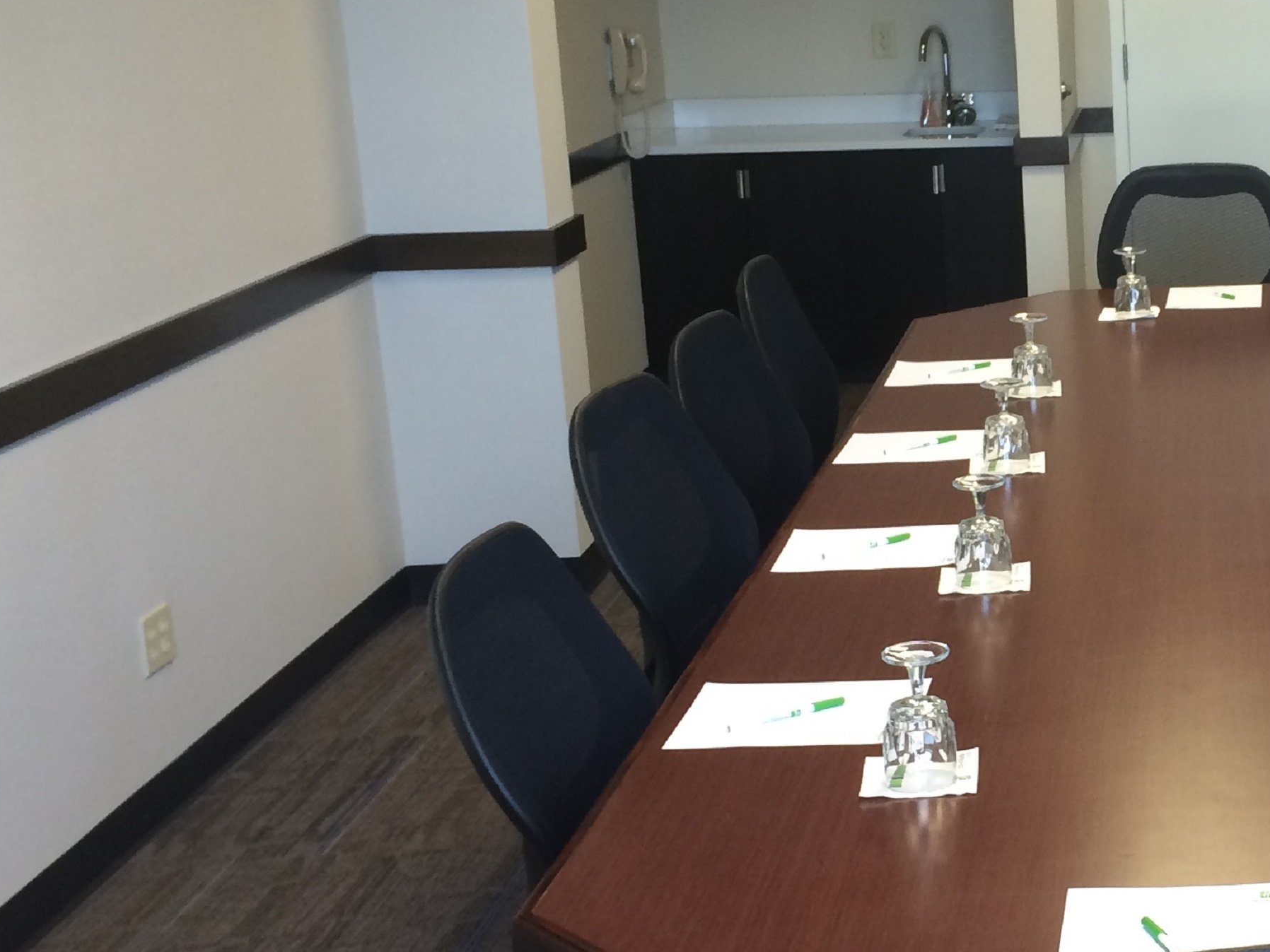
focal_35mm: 62
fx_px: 2275
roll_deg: +1.5
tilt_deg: -12.4
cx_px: 1178
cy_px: 392
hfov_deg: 29.7
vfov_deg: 23.6
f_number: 2.2
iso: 80
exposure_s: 1/30
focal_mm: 4.15
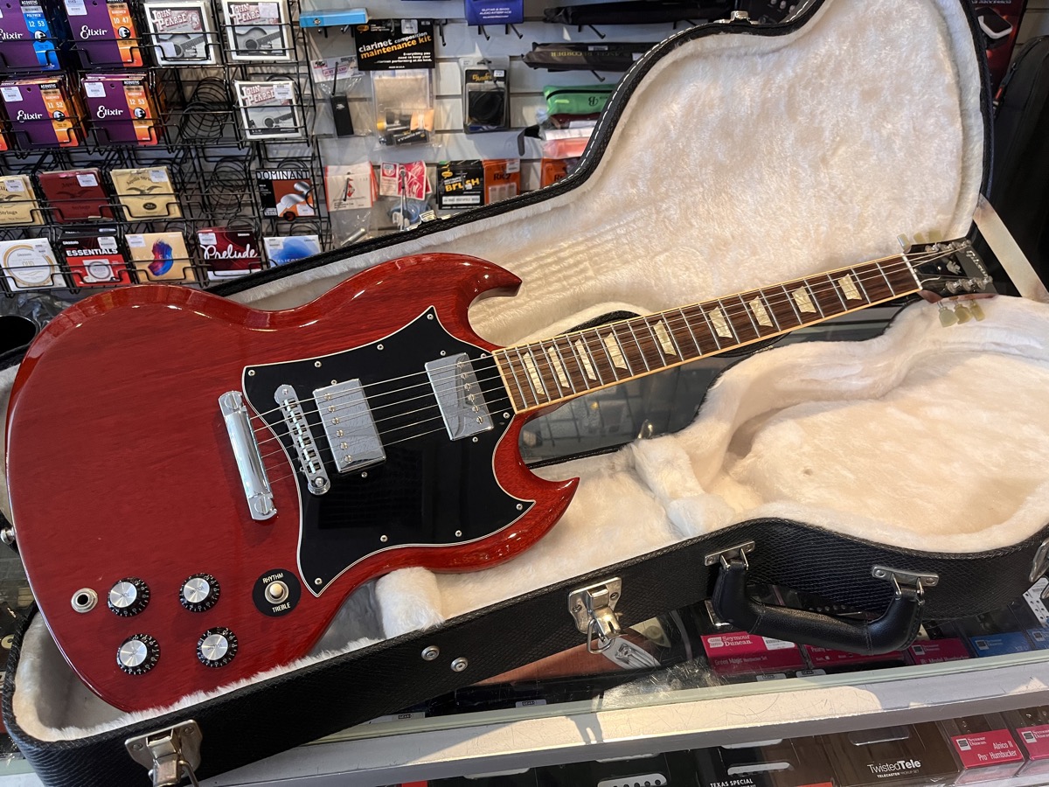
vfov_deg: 53.1
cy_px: 394
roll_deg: -1.9
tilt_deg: -41.2
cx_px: 524
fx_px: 788
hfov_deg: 67.3
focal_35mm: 26
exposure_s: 1/60
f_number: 1.6
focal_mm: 5.1
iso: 125
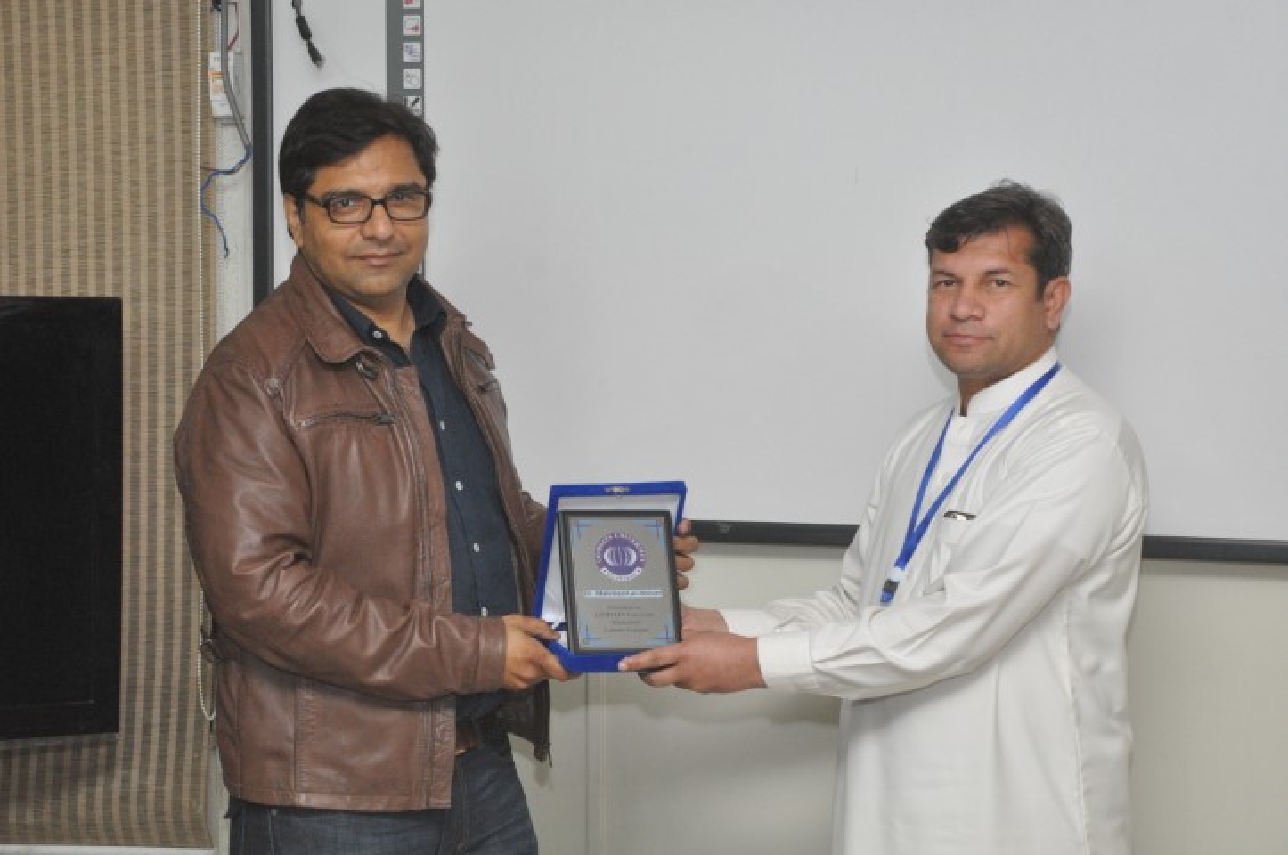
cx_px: 644
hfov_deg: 26.0
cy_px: 428
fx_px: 2787
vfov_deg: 17.4
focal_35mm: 78
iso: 2000
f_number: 7.1
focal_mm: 52
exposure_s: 1/60
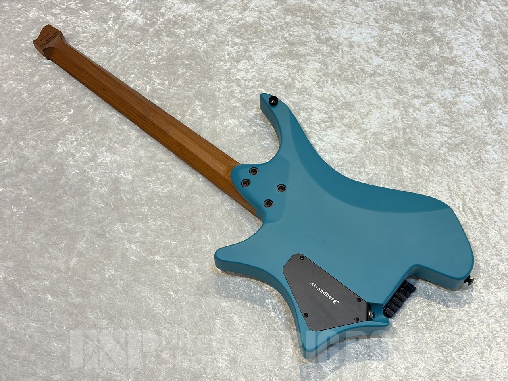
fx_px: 763
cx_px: 254
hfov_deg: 36.8
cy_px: 190
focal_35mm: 52
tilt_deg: -65.3
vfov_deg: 28.0
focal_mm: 5.96
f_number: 1.6
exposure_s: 1/60
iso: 125
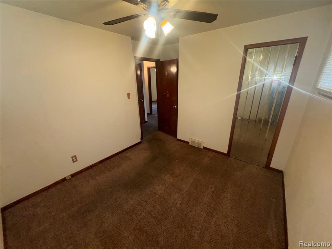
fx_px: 134
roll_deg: +1.5
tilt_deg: -19.3
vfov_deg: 85.7
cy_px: 124
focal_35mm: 14
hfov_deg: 102.1
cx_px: 166
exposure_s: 1/60
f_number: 2.2
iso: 125
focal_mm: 2.22
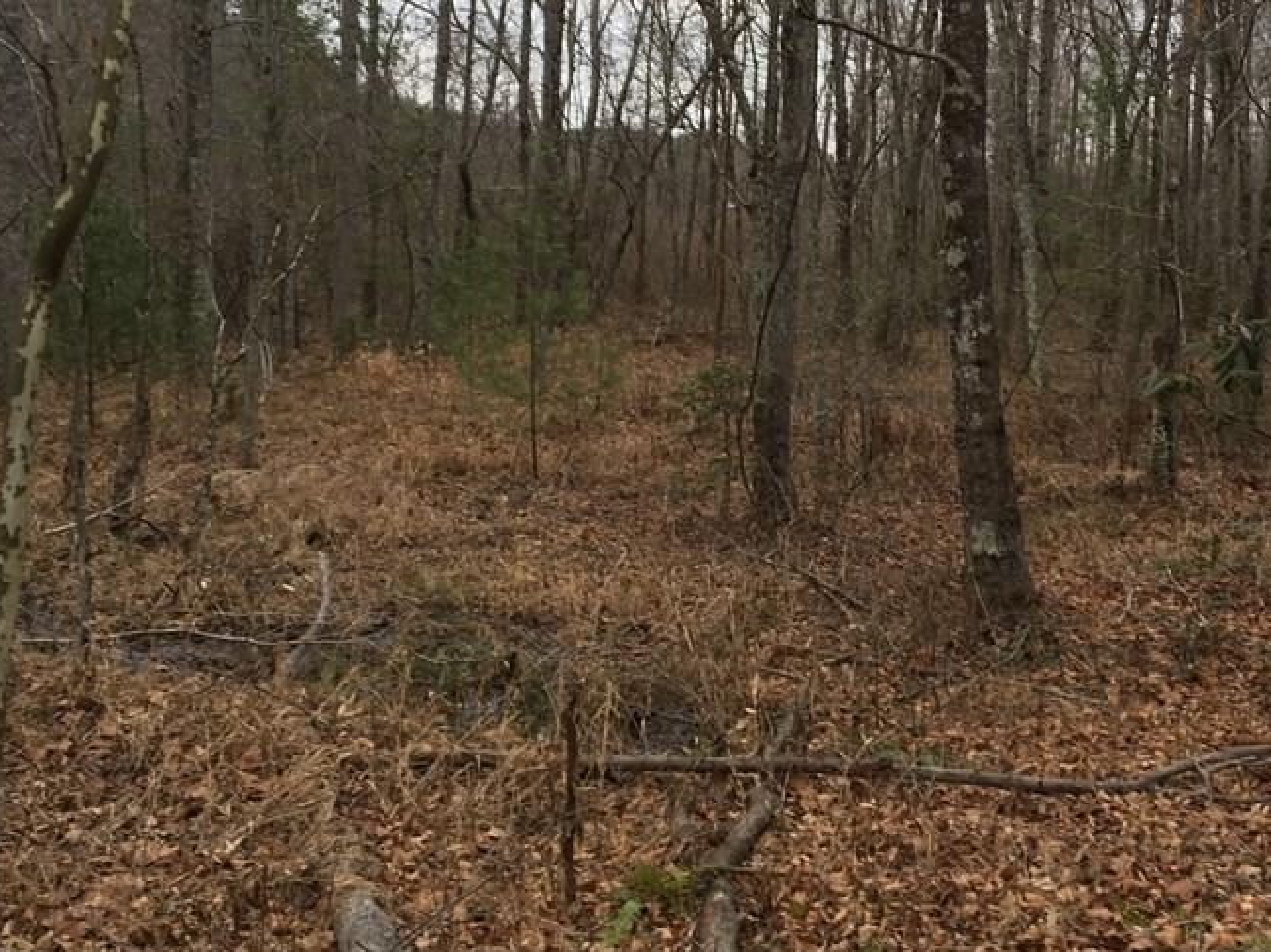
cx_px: 746
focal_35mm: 46
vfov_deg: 31.4
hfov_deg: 41.1
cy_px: 362
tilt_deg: -4.6
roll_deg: -3.1
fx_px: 1688
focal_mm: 4.15
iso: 25
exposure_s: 1/60
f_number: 2.2
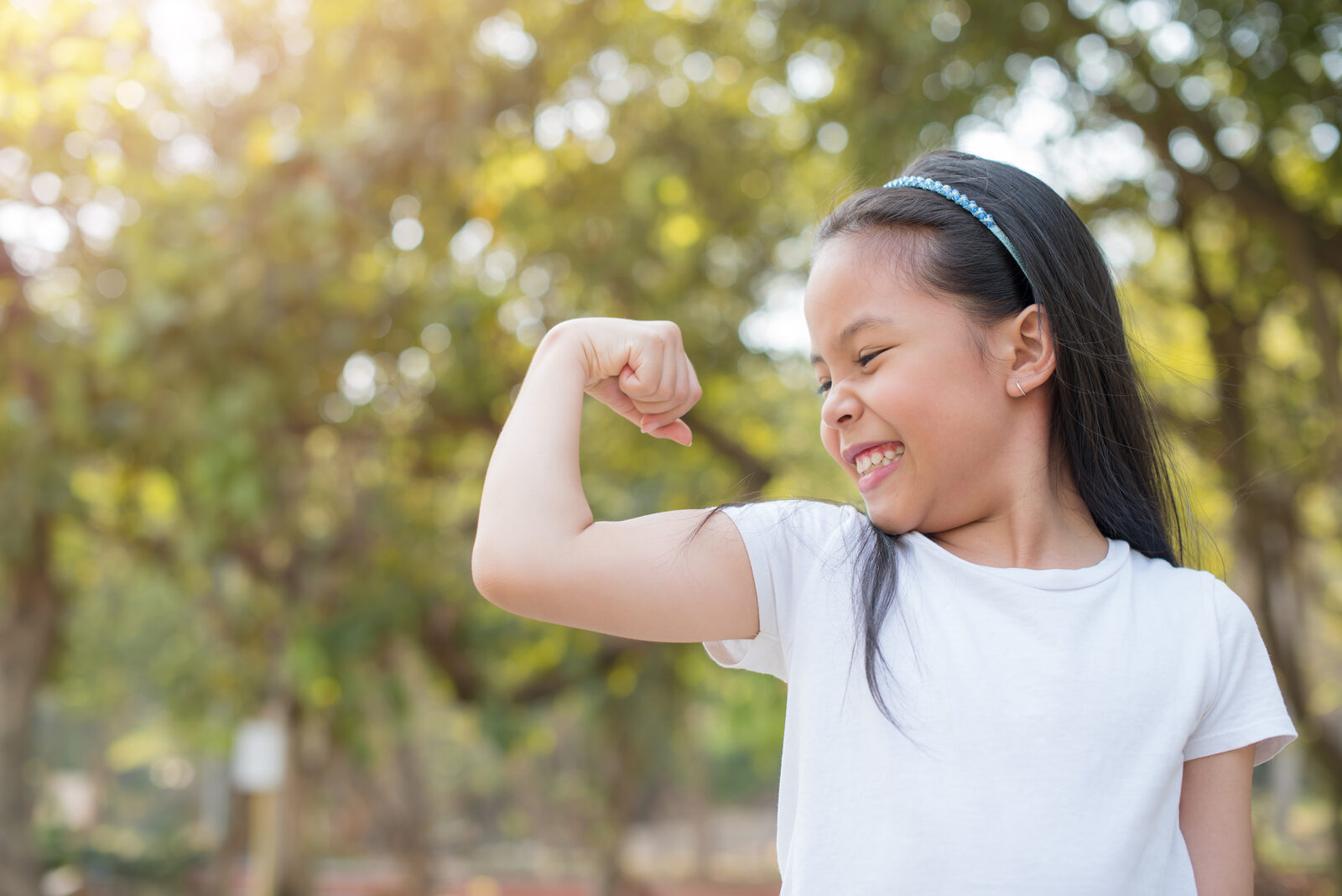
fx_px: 1864
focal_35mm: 50
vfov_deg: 27.0
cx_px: 671
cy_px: 448
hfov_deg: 39.6
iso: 160
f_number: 2.8
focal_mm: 50
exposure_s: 1/320
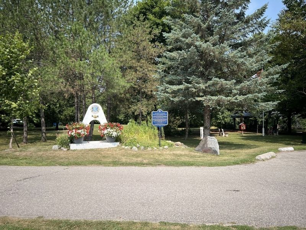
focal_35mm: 26
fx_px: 230
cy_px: 115
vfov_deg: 53.1
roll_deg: -0.6
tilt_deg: +1.9
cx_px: 153
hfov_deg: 67.3
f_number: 1.5
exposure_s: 1/2994
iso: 50
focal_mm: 5.7
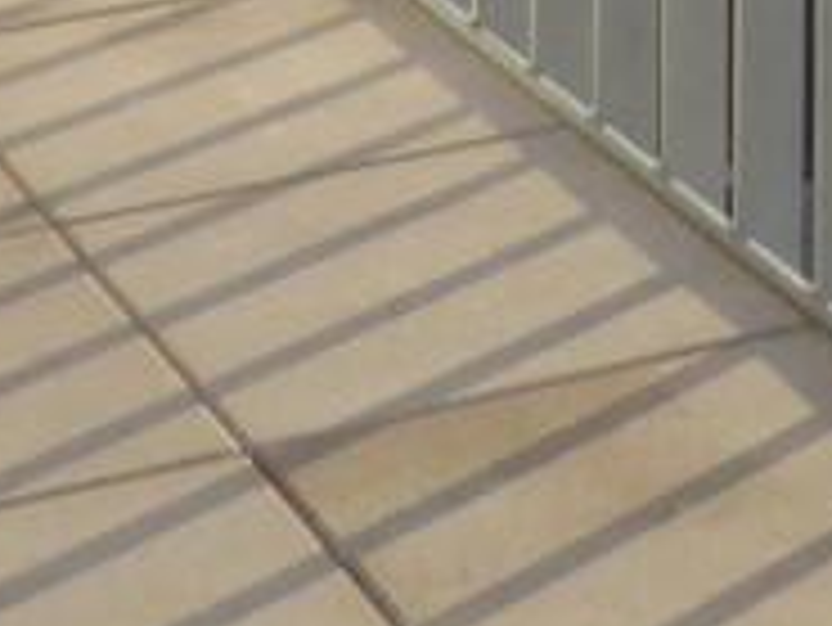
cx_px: 935
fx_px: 3992
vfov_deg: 7.6
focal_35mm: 166
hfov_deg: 11.7
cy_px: -1414
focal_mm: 4.3
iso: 100
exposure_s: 1/160
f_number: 5
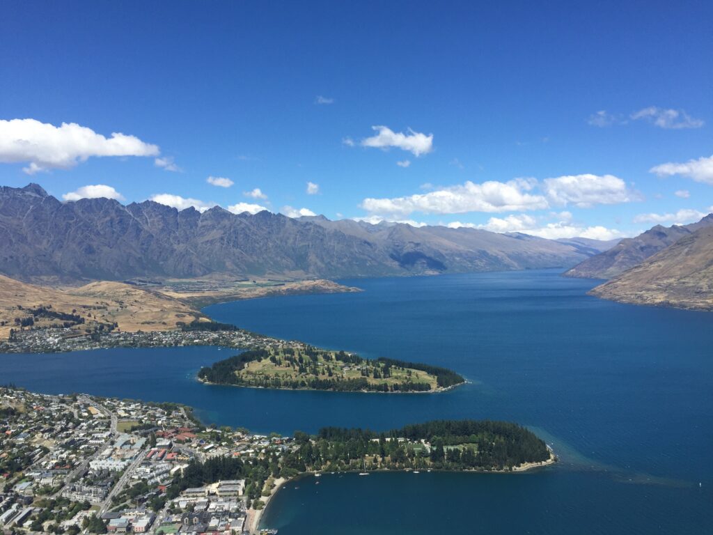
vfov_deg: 48.2
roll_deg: +0.5
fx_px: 597
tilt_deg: -1.5
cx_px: 356
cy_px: 268
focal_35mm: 29
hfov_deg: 61.7
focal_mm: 4.15
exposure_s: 1/2825
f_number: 2.2
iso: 32
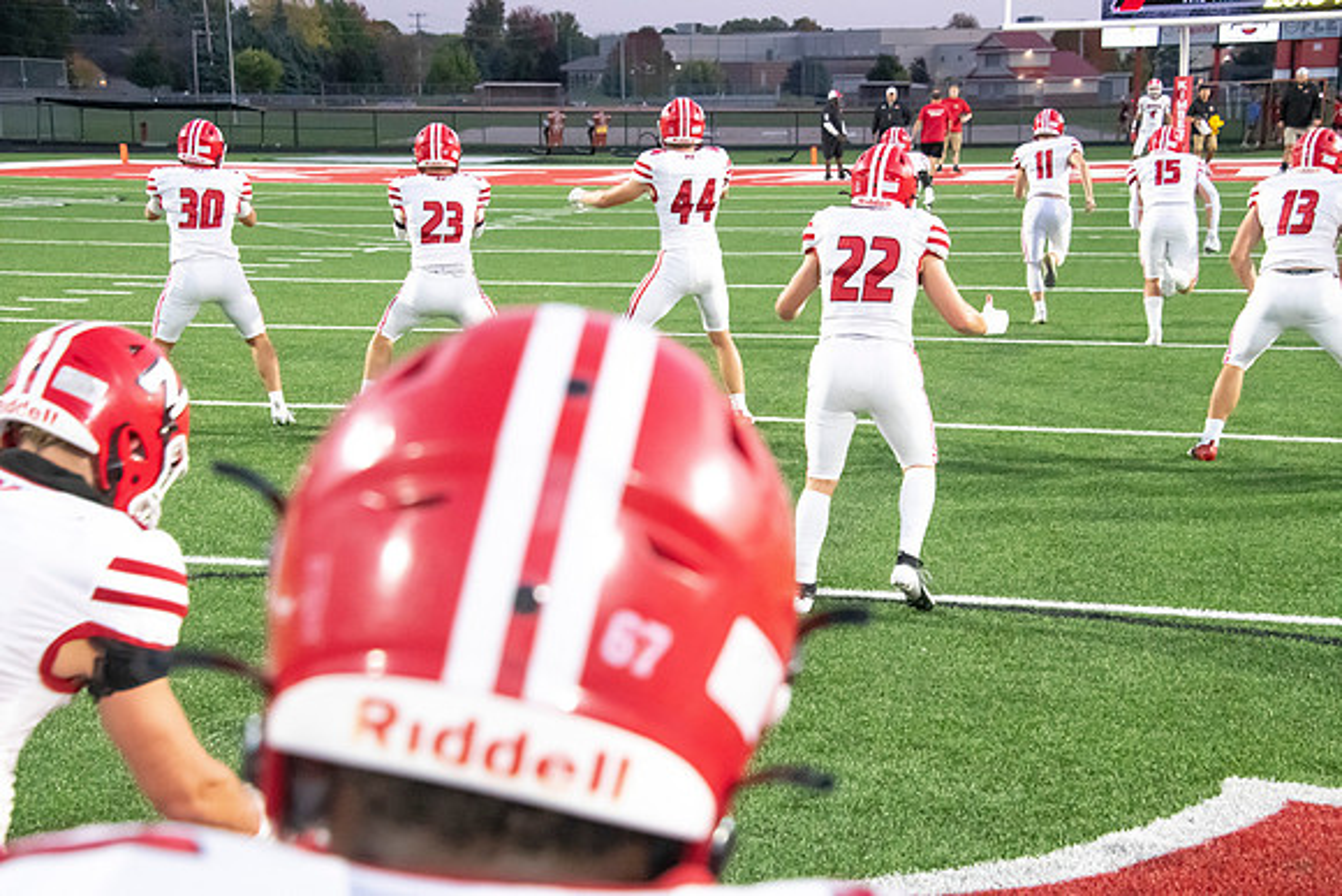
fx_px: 2424
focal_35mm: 65
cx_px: 671
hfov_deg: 31.0
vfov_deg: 20.9
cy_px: 448
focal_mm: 65
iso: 10000
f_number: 7.1
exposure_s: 1/250
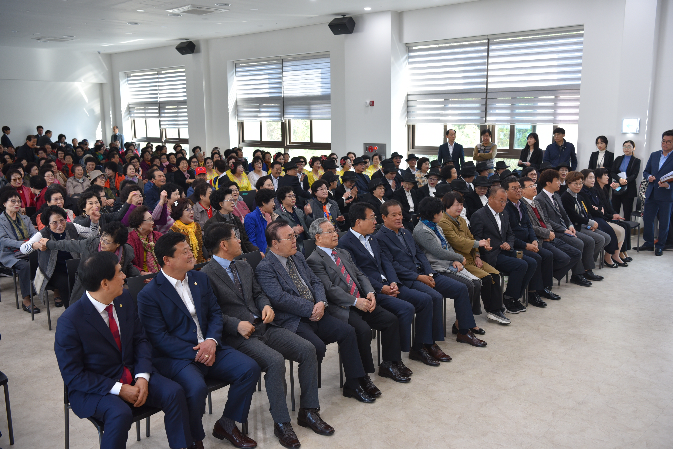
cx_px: 336
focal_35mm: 34
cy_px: 224
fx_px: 636
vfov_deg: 38.9
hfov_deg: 55.8
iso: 450
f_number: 4
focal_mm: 34
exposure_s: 1/60
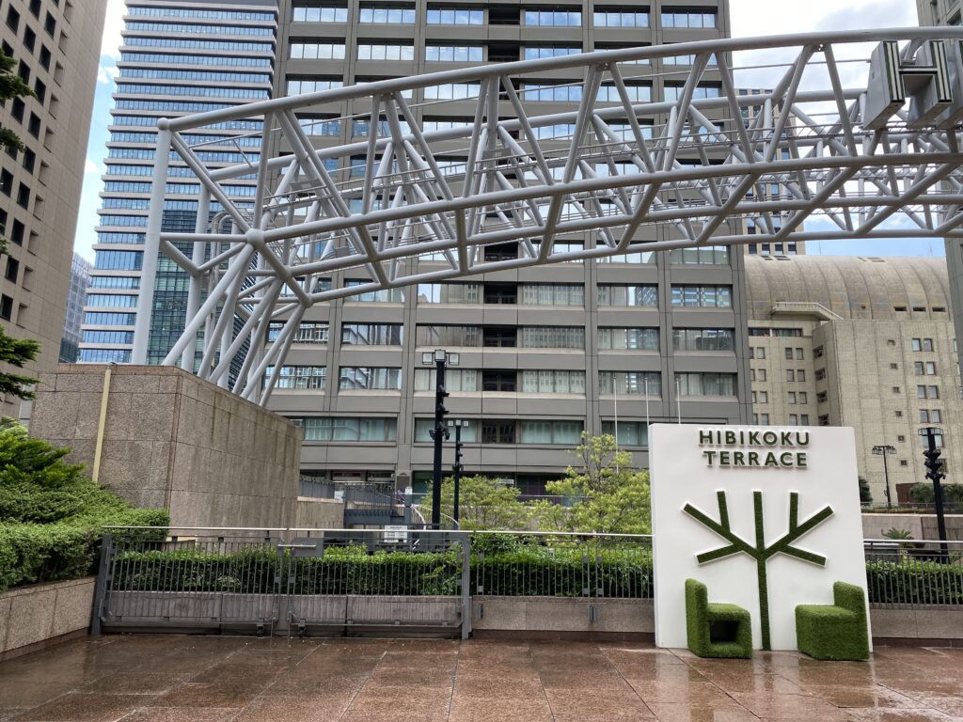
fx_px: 723
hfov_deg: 67.3
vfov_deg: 53.1
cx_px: 482
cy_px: 361
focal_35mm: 26
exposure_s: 1/620
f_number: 1.8
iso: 32
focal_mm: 4.25
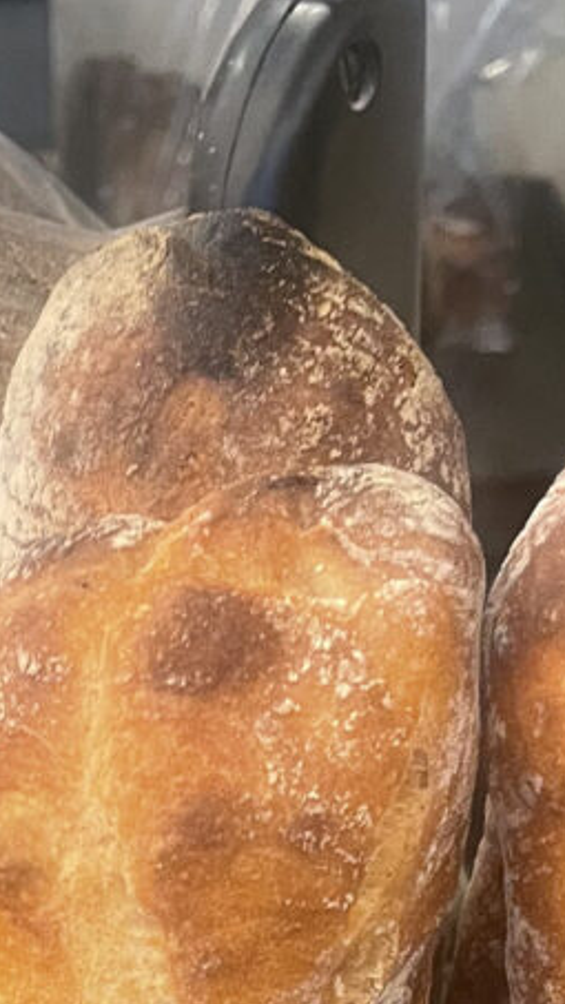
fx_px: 2555
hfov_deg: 12.5
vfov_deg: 19.3
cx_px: -7
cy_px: 1518
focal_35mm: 96
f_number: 1.6
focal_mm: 4.2
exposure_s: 1/50
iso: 125
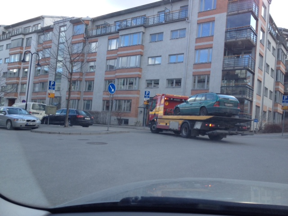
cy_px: 108
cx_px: 144
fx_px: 291
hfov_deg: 52.6
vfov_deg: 40.7
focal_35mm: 35
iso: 64
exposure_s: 1/282
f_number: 2.4
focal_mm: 4.28
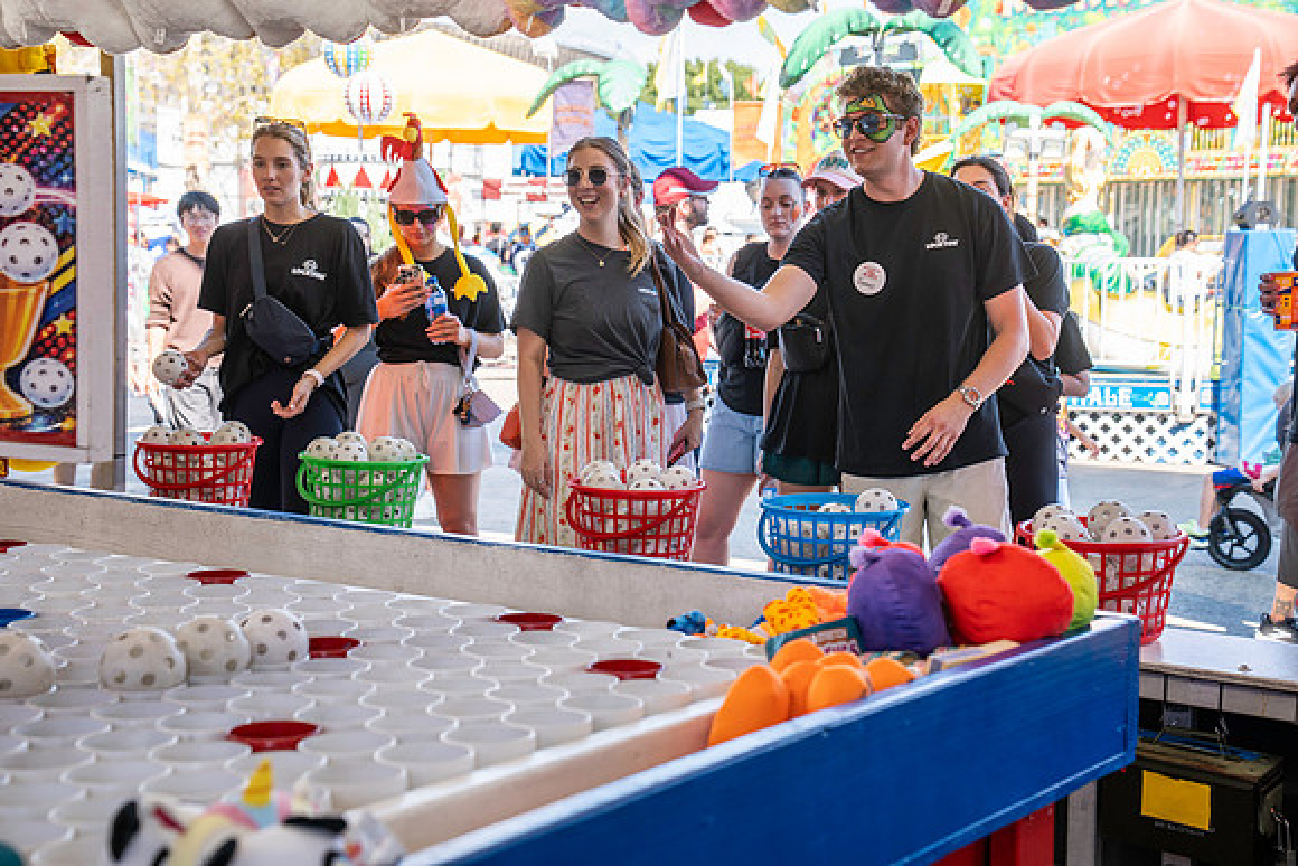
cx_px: 649
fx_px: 1983
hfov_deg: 36.2
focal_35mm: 55
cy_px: 433
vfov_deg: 24.6
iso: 160
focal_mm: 55
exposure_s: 1/200
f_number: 4.5
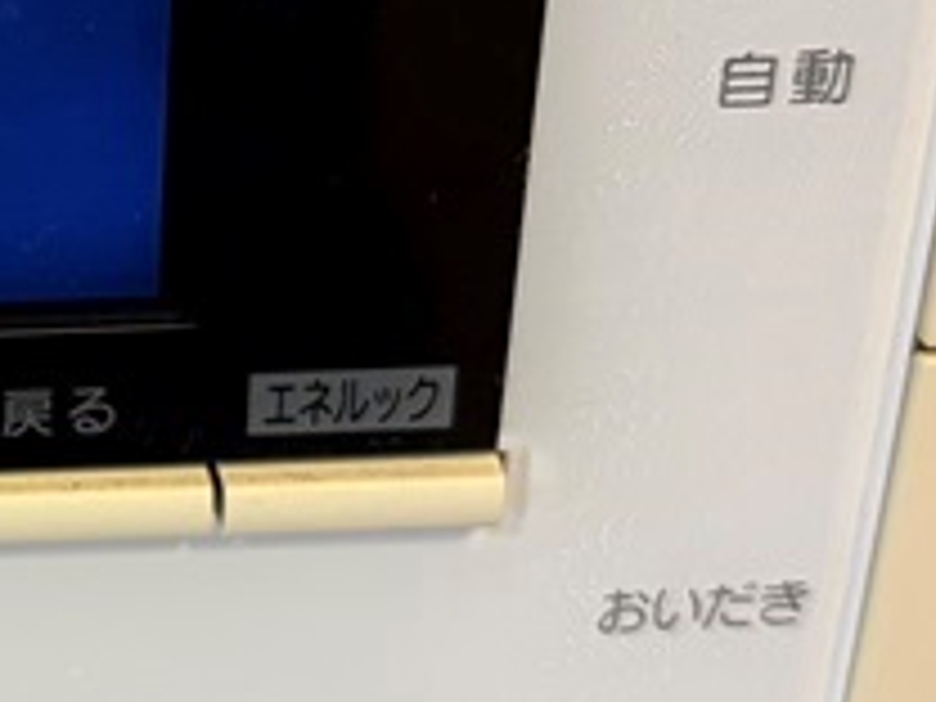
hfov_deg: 19.4
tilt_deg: -26.7
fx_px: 2569
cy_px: 176
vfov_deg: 15.5
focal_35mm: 95
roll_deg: +2.5
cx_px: -207
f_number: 1.6
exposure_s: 1/60
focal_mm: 5.96
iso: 320
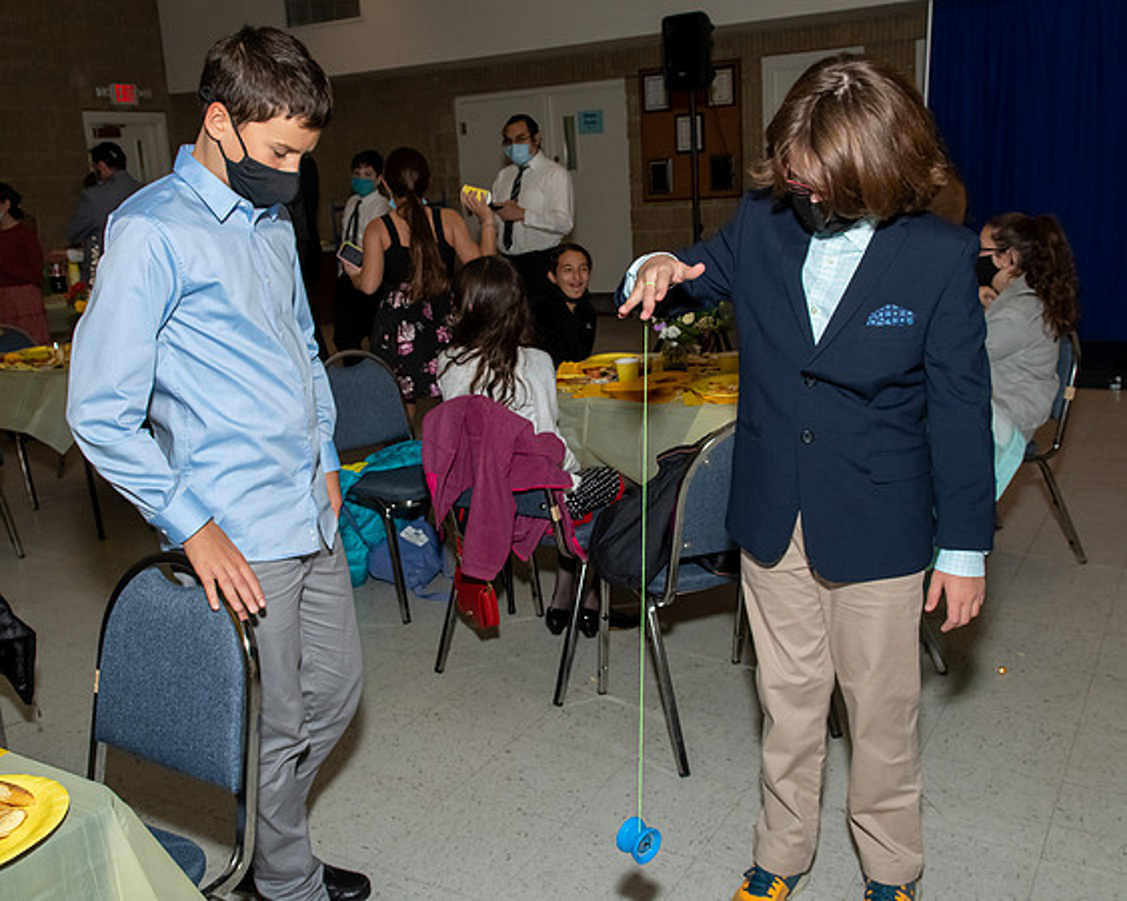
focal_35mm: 34
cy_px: 425
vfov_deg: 43.4
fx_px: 1131
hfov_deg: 53.0
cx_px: 553
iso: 500
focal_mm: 19
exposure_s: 1/250
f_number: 6.3
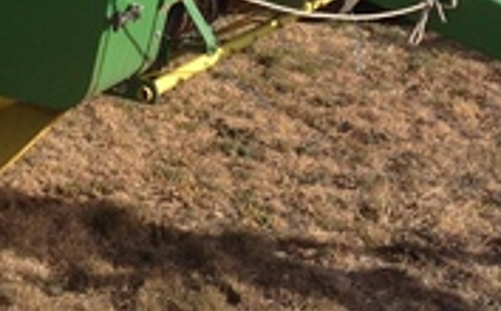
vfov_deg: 10.8
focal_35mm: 114
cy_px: -232
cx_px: 68
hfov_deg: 18.1
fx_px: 1554
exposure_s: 1/916
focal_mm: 4.28
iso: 50
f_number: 2.4
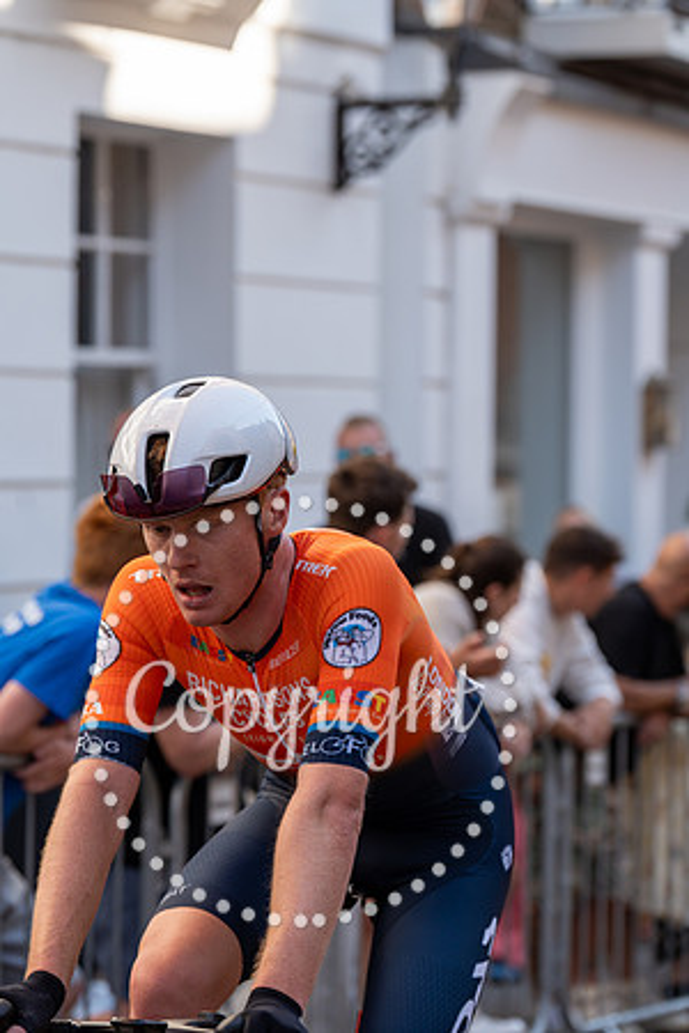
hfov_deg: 11.3
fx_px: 3473
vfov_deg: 16.9
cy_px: 516
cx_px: 344
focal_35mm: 121
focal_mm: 121
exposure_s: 1/1000
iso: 400
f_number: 4
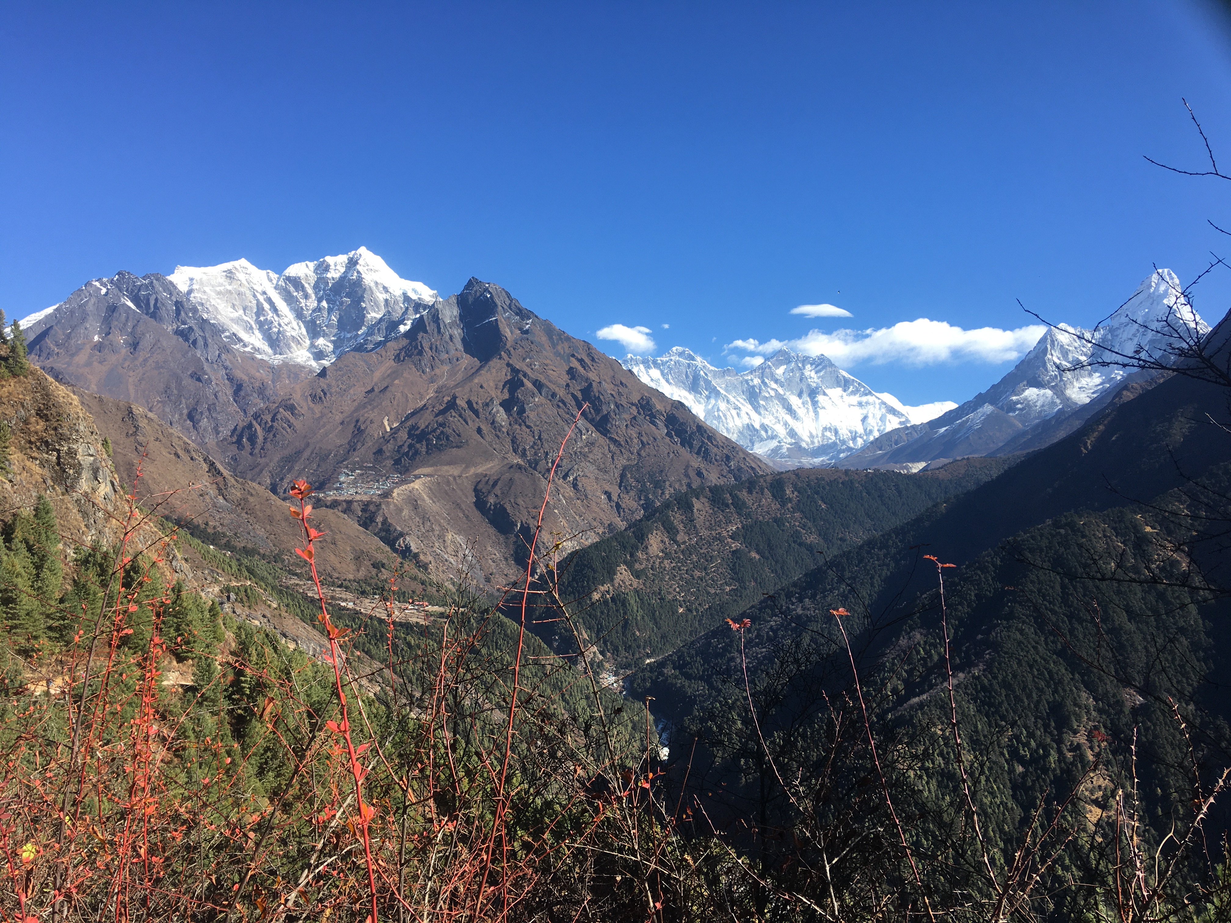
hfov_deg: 61.7
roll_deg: -0.3
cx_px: 616
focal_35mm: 29
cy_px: 462
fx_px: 1031
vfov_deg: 48.2
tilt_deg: +4.9
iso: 25
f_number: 2.2
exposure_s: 1/962
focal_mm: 4.15
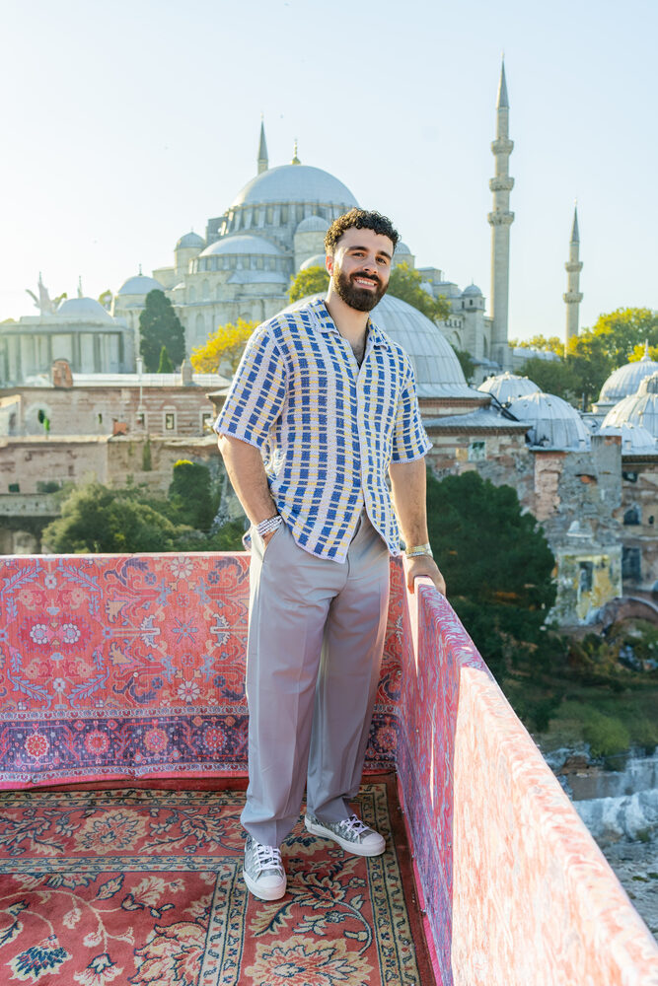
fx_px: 959
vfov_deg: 54.4
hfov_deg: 37.9
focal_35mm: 35
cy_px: 493
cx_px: 329
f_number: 5
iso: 100
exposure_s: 1/320
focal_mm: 35
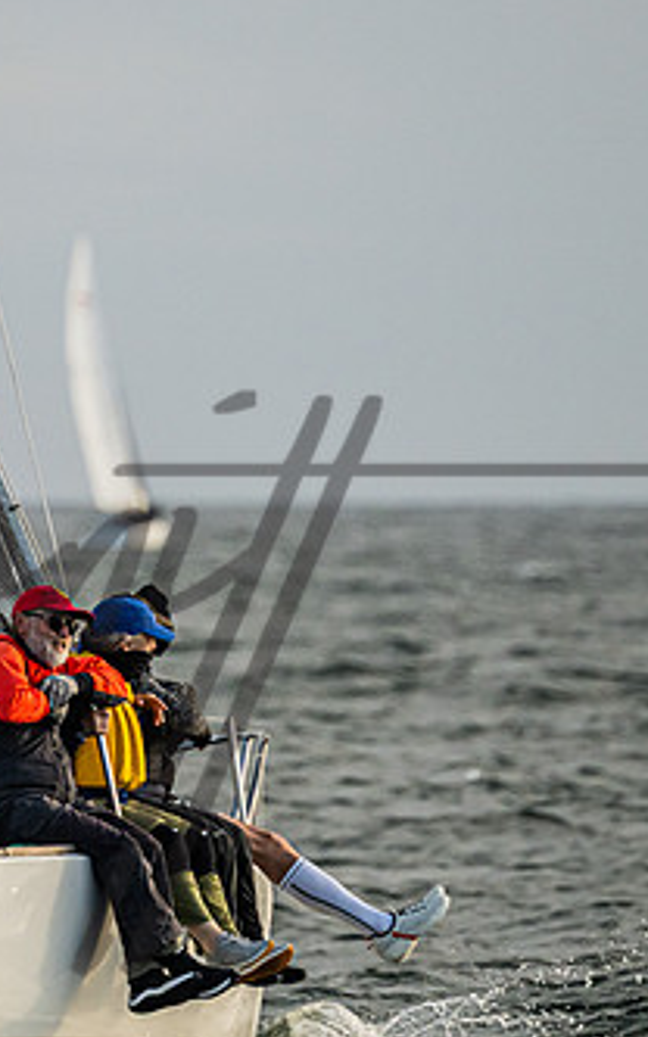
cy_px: 385
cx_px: 21
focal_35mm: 948
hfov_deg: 1.4
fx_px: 26798
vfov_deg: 2.2
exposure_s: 1/3200
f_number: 5.6
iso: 640
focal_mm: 400
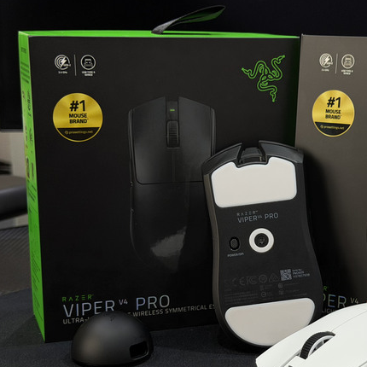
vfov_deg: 22.4
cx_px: 291
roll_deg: +0.2
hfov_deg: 22.2
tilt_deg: -12.2
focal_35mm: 77
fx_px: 924
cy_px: 233
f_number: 1.78
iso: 80
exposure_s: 1/60
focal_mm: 6.76
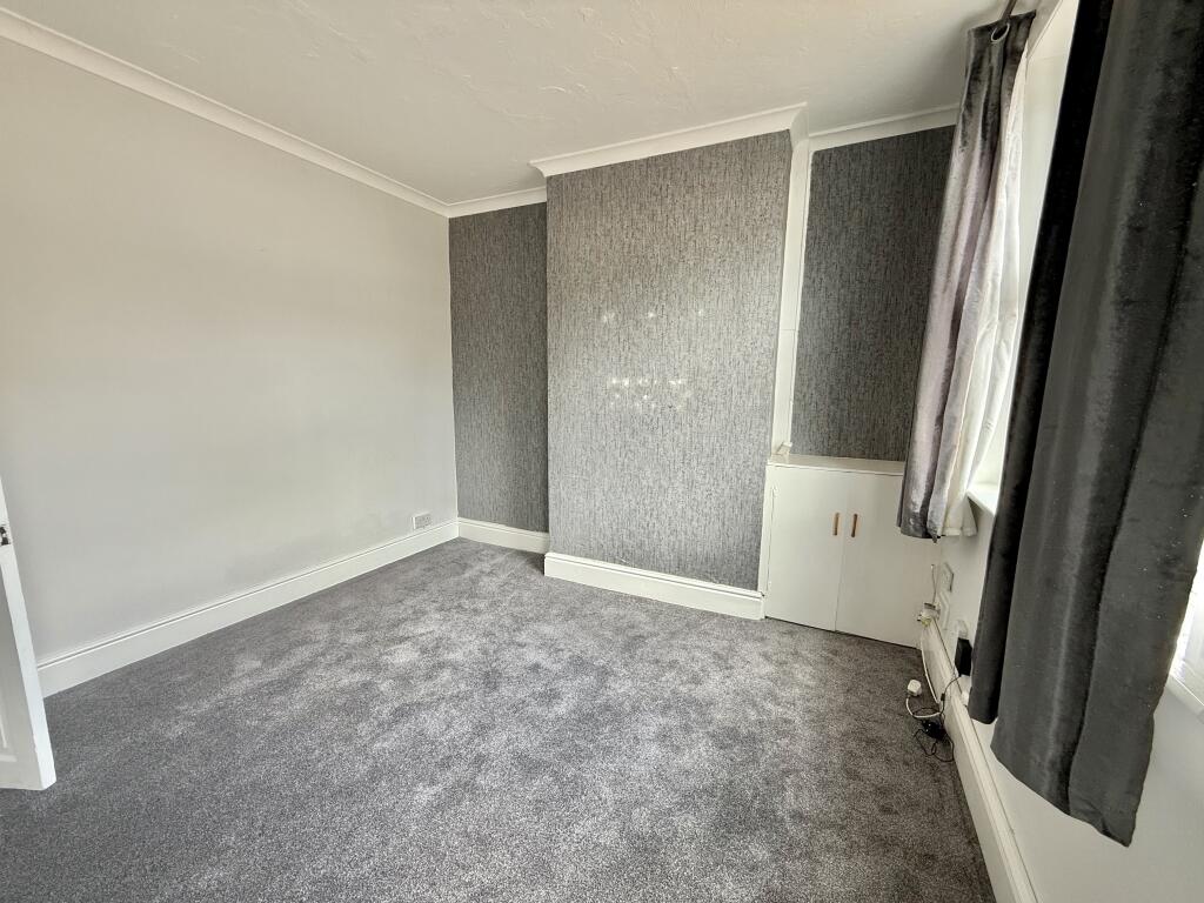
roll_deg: -0.5
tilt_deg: -8.3
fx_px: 487
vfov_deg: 85.7
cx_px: 602
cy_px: 452
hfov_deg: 102.1
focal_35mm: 14
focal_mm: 2.22
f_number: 2.2
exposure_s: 1/99
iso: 80
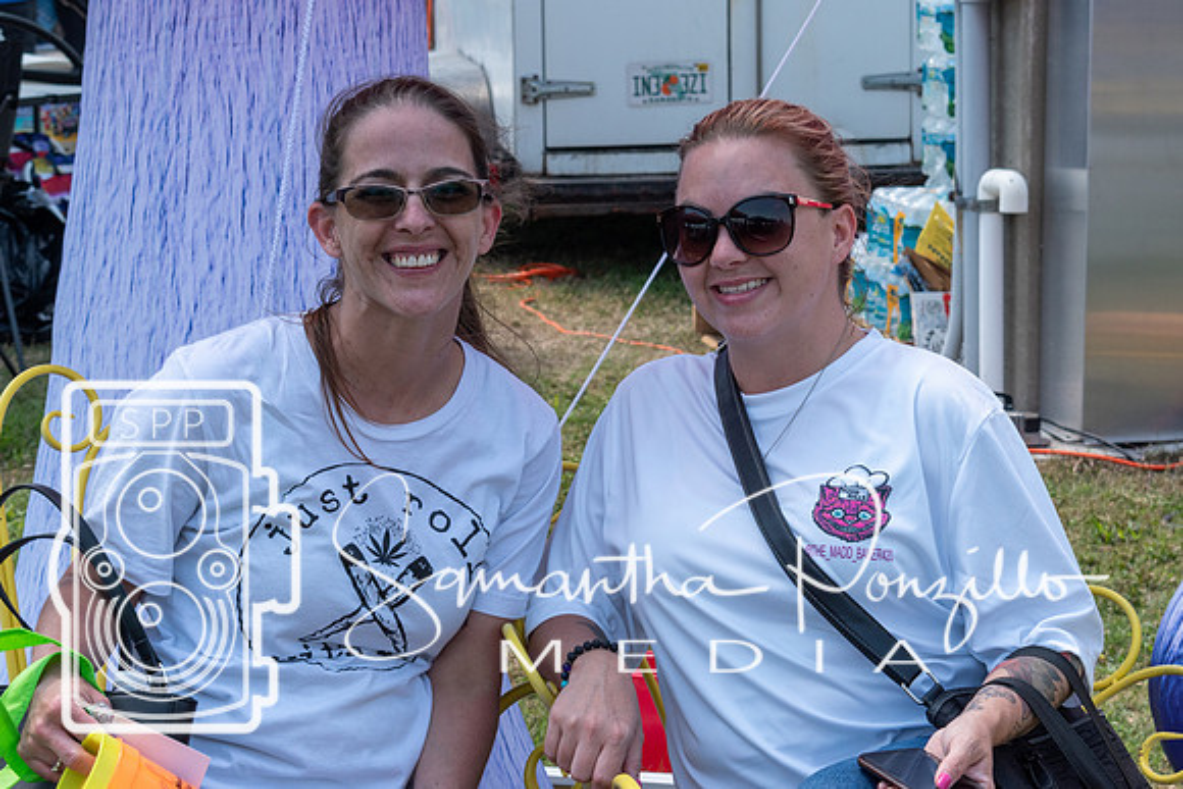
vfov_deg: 14.1
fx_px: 3181
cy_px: 342
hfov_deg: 21.1
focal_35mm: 97
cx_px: 664
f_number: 9
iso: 200
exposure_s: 1/320
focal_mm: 55
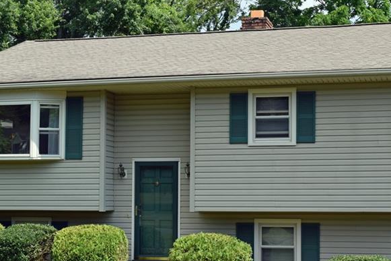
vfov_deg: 18.4
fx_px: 803
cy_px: 169
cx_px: 237
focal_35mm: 74
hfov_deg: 27.3
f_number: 9
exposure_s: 1/320
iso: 200
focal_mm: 28
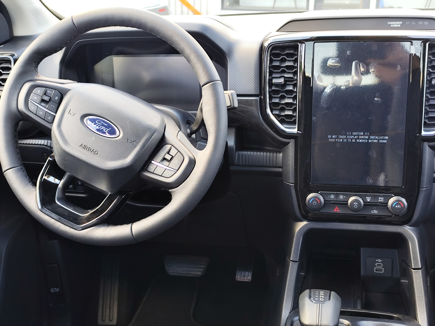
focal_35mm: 46
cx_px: 218
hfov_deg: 41.2
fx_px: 578
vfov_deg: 31.5
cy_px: 163
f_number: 1.65
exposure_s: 1/33.3
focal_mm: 6.19
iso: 80
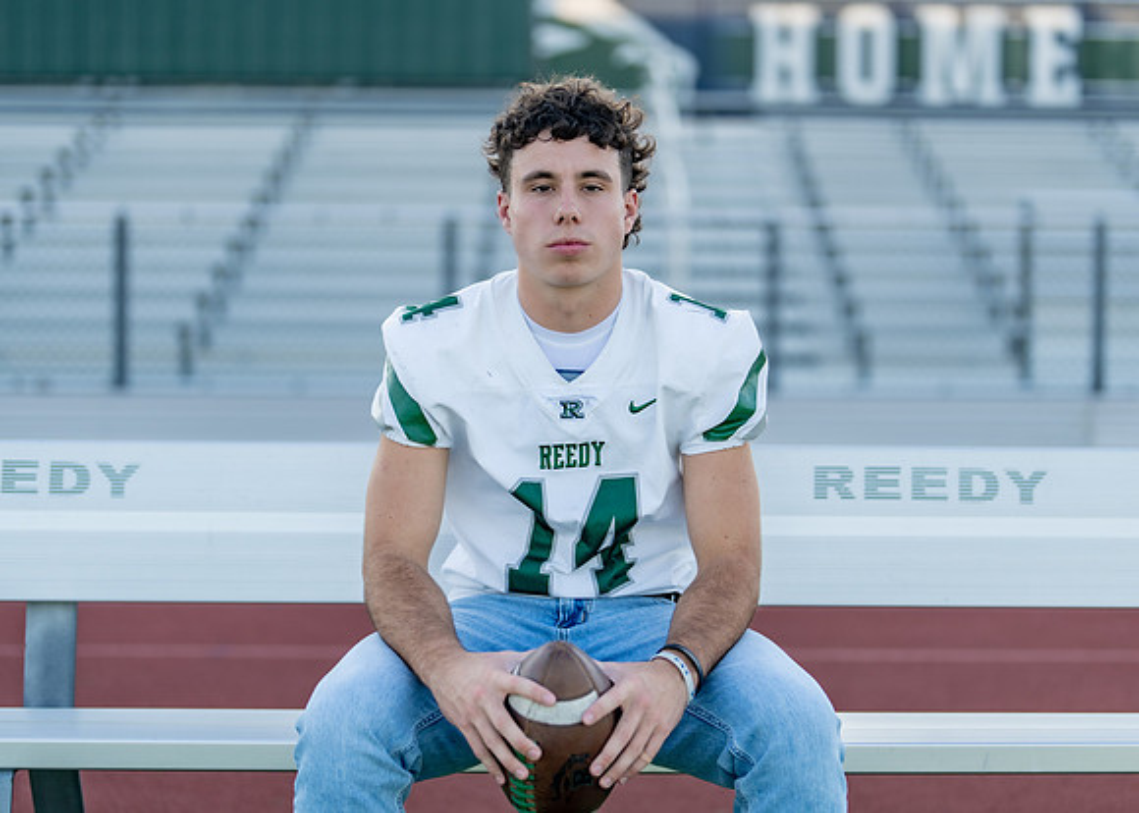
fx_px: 2196
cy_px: 384
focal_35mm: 68
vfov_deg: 21.0
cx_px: 626
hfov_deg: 29.1
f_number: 1.2
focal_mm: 50
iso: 100
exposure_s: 1/2500
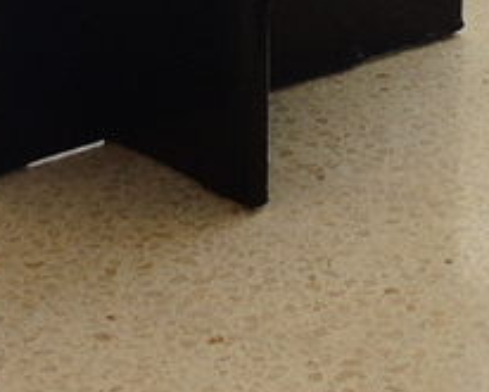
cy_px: -423
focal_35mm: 136
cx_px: 309
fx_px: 1969
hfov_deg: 14.1
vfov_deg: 10.4
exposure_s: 1/30
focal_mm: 6
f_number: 2
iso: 140
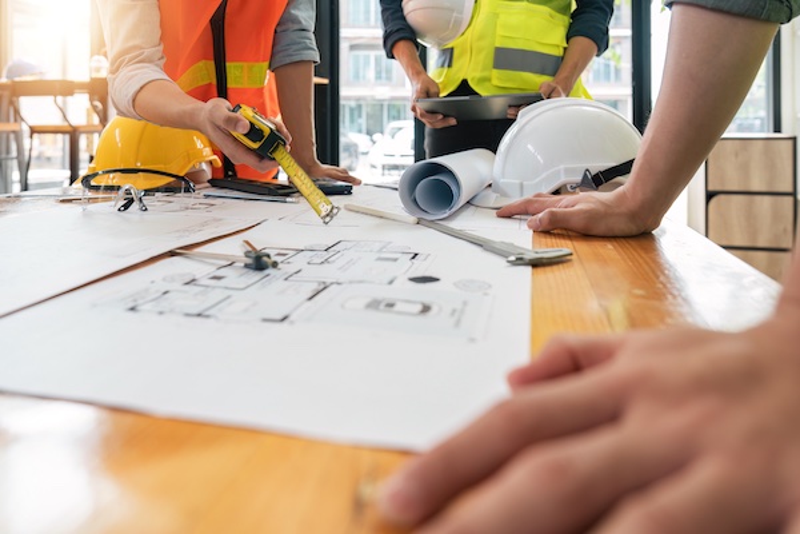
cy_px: 267
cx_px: 400
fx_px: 533
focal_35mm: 24
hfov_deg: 73.7
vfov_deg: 53.1
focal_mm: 24
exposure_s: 1/125
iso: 400
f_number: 4
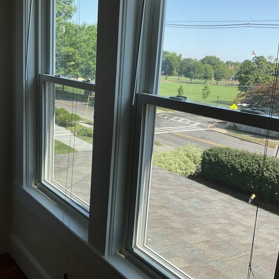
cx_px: 141
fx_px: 319
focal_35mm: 35
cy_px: 129
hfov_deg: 47.2
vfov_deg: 47.2
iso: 16
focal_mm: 3
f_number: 1.8
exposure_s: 1/545
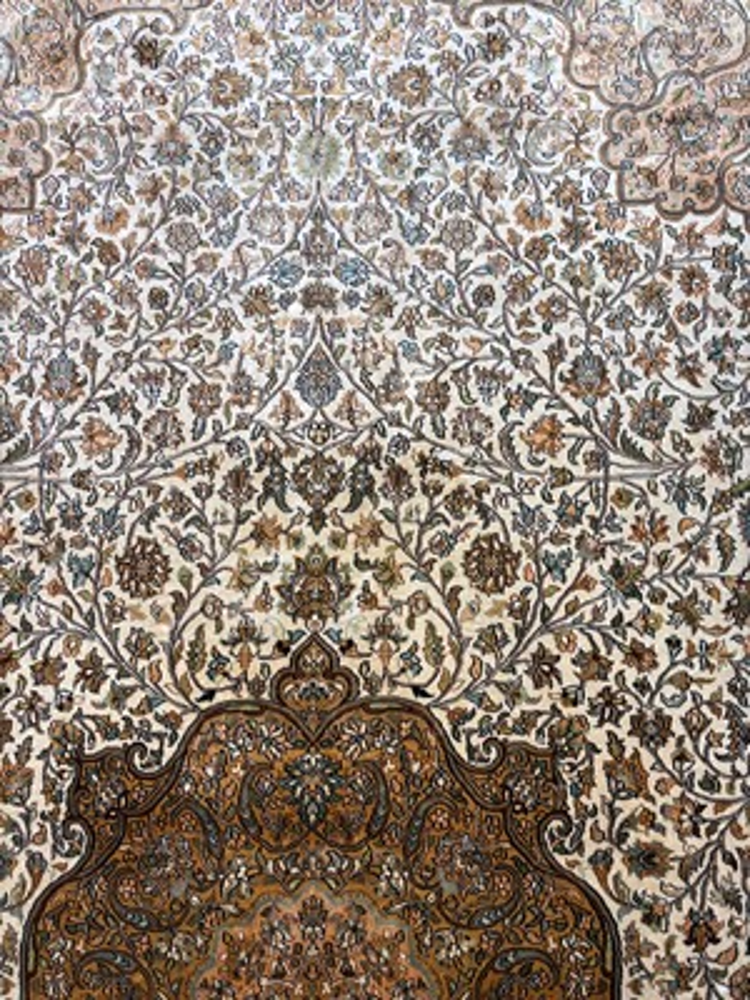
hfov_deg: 53.1
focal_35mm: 26
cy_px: 500
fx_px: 751
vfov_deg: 67.3
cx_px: 375
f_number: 1.6
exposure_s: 1/100
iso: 80
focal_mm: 5.96
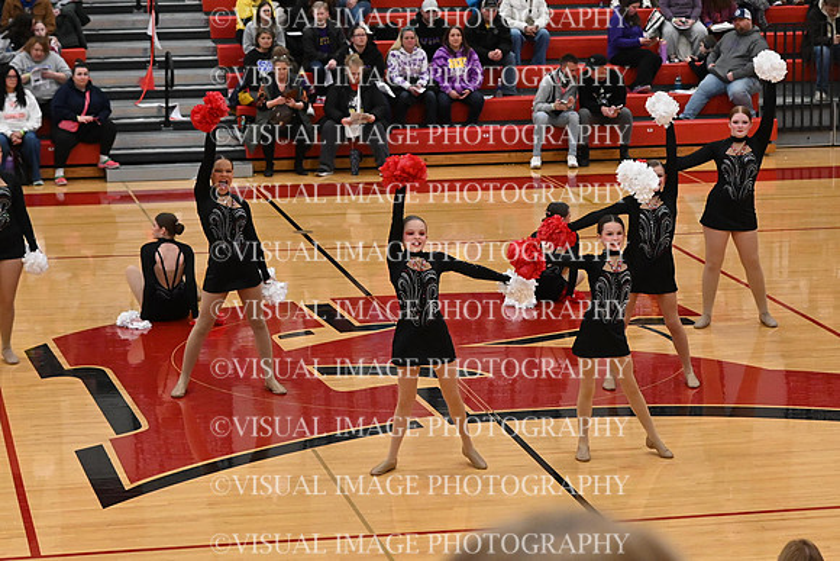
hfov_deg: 19.5
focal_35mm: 105
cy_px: 280
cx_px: 420
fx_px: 2450
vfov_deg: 13.0
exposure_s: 1/400
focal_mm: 70
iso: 6400
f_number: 4
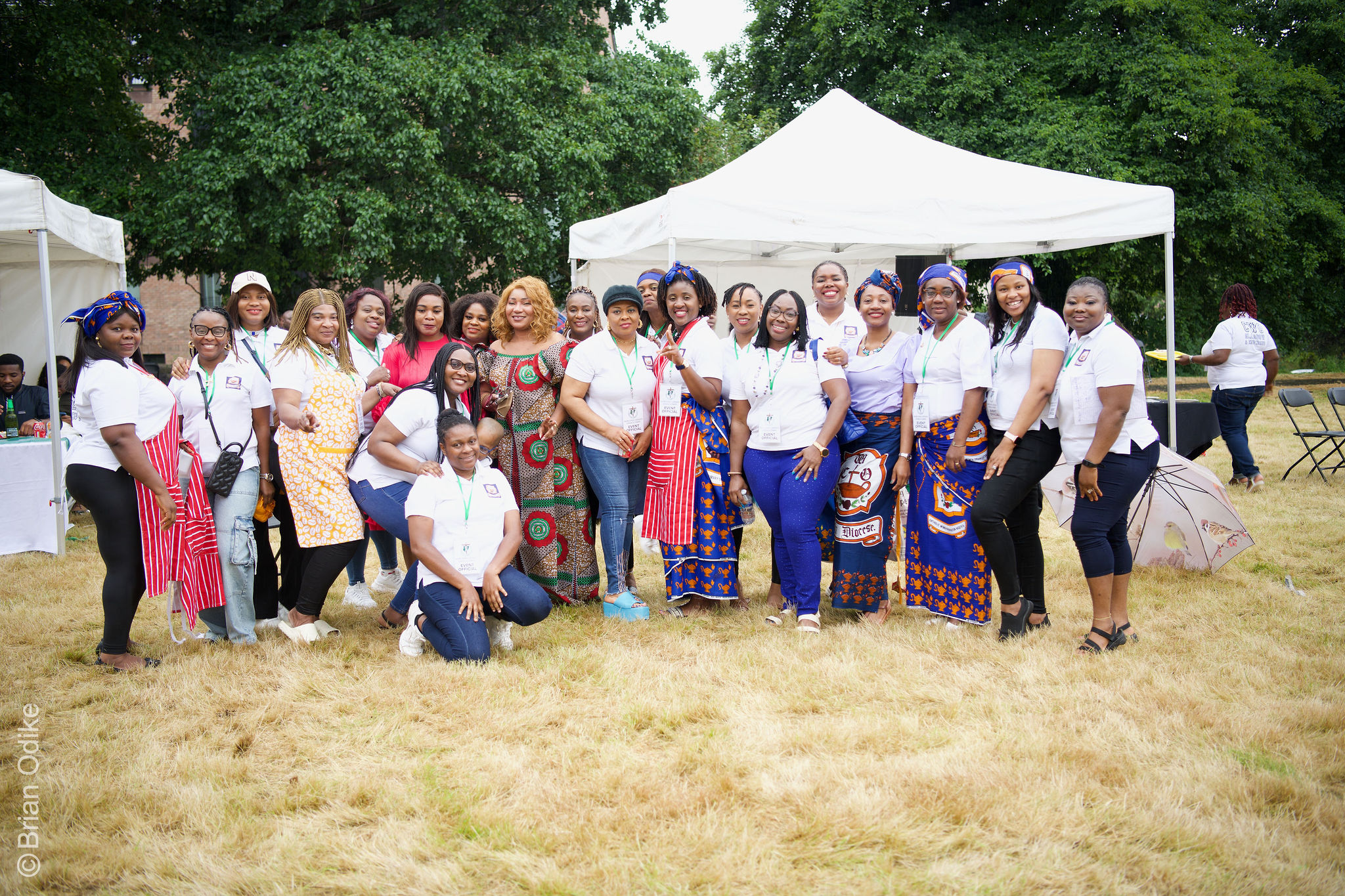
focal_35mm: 40
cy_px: 448
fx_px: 1494
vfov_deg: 33.4
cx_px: 672
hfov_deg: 48.5
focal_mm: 40
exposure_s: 1/60
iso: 160
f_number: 2.8
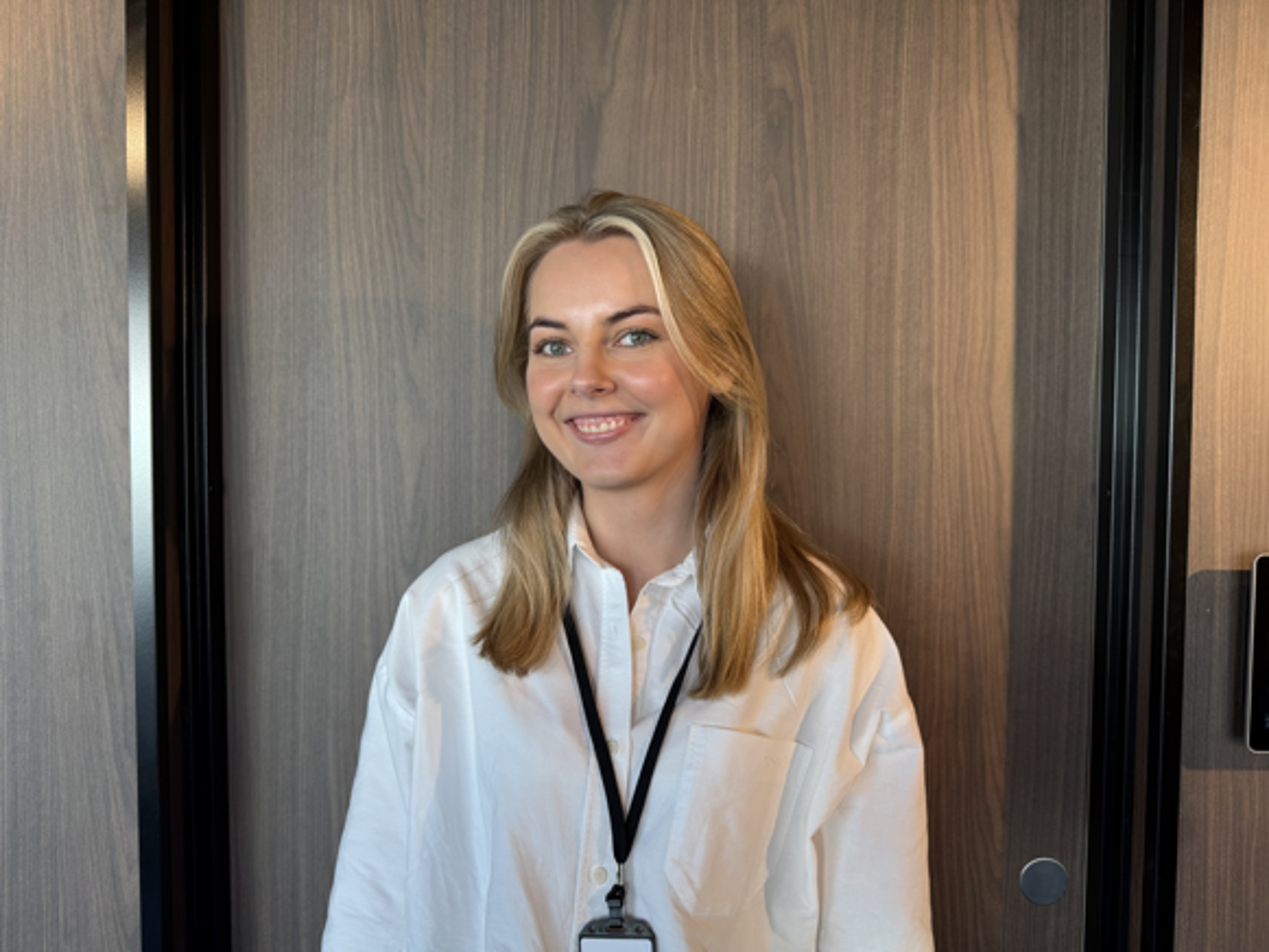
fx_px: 880
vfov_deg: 56.8
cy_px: 476
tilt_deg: -2.2
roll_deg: -0.7
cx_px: 634
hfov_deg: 71.6
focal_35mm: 24
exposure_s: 1/121
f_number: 1.78
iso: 64
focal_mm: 6.76
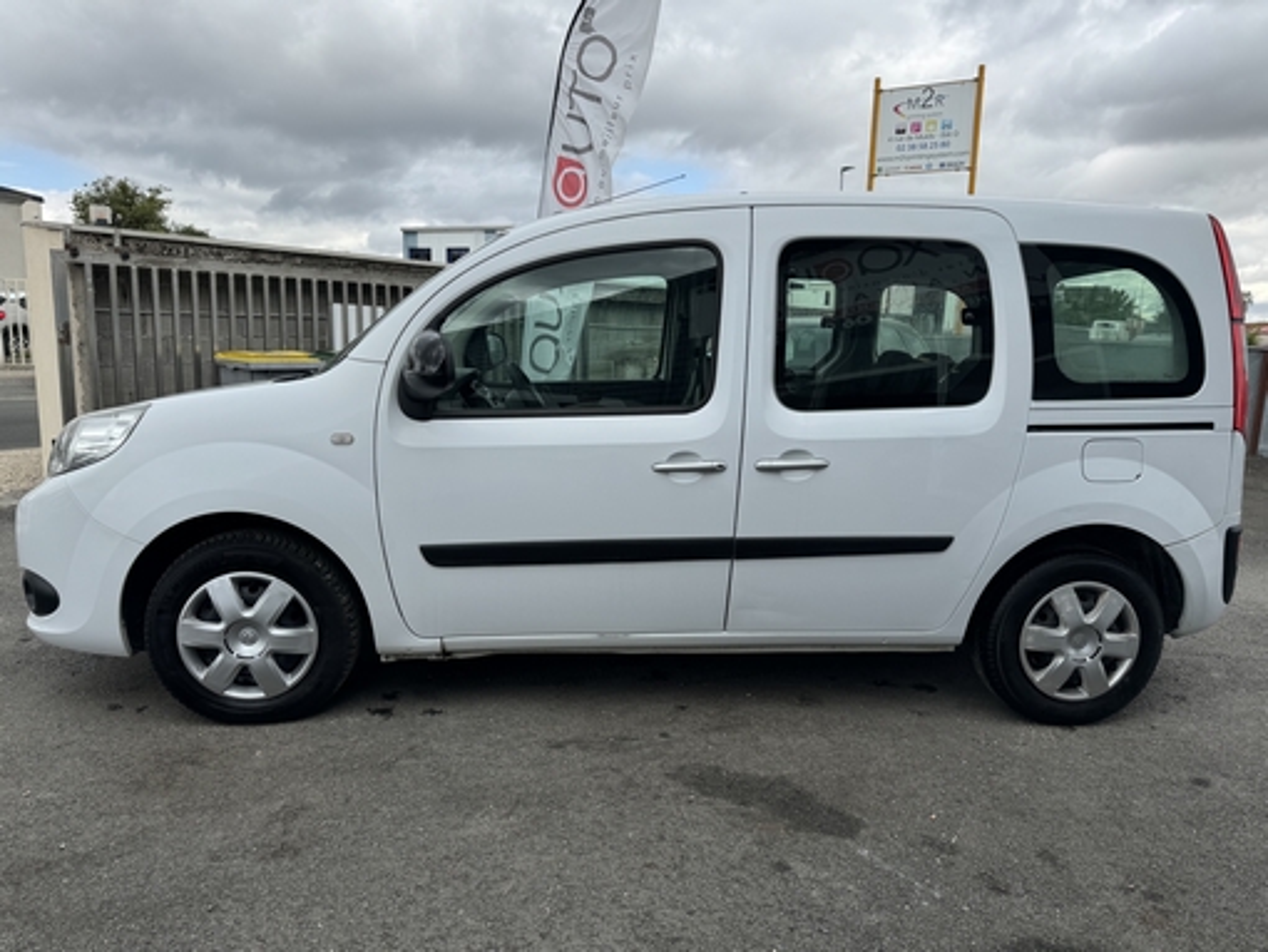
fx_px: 880
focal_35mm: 24
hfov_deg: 71.6
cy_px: 476
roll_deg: -1.6
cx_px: 634
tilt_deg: -9.7
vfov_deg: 56.9
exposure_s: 1/2959
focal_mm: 6.76
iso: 80
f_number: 1.78
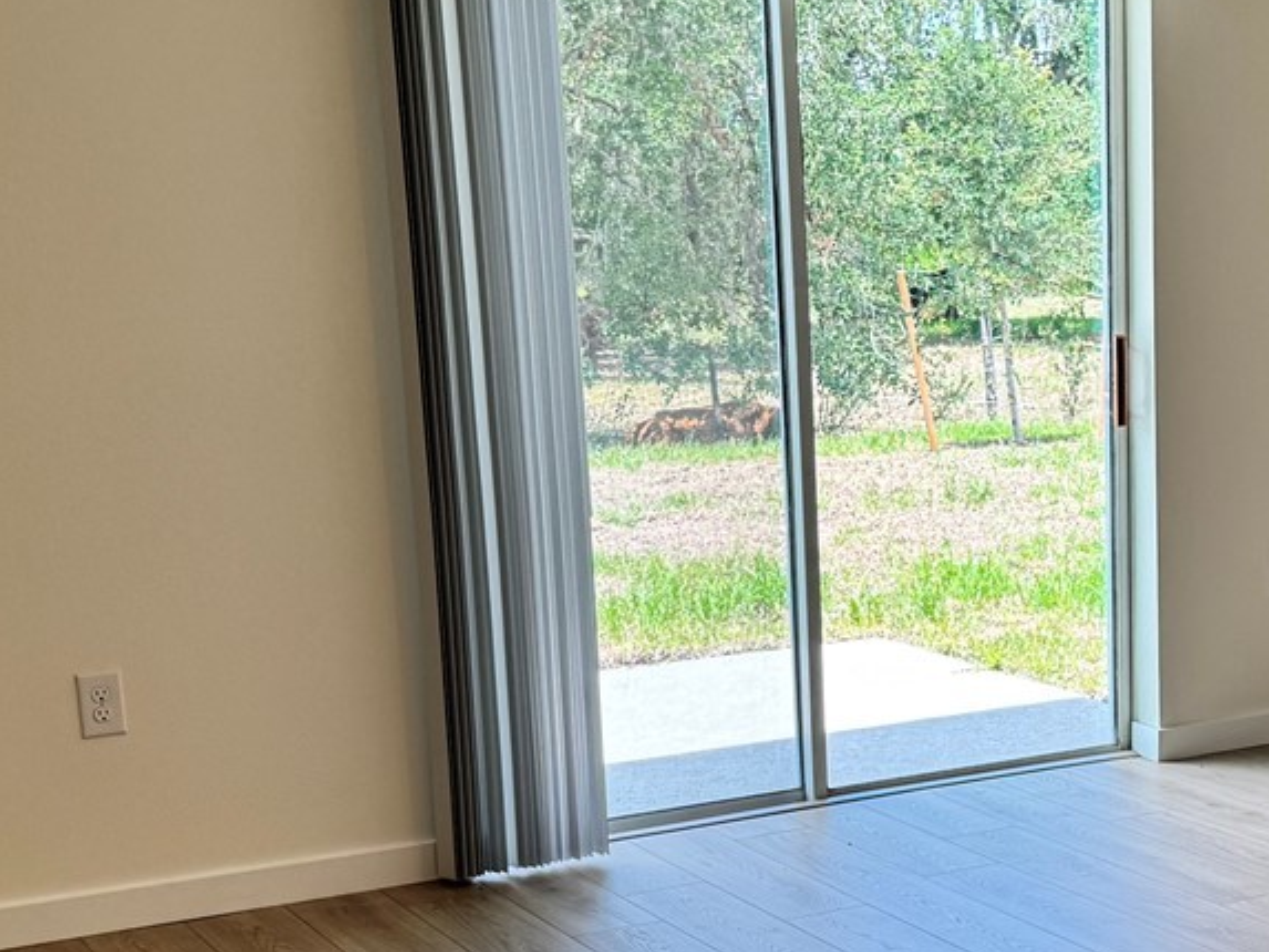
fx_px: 2457
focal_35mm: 67
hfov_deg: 28.0
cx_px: 1110
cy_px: 733
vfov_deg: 21.7
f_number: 1.78
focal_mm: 6.76
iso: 64
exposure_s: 1/173
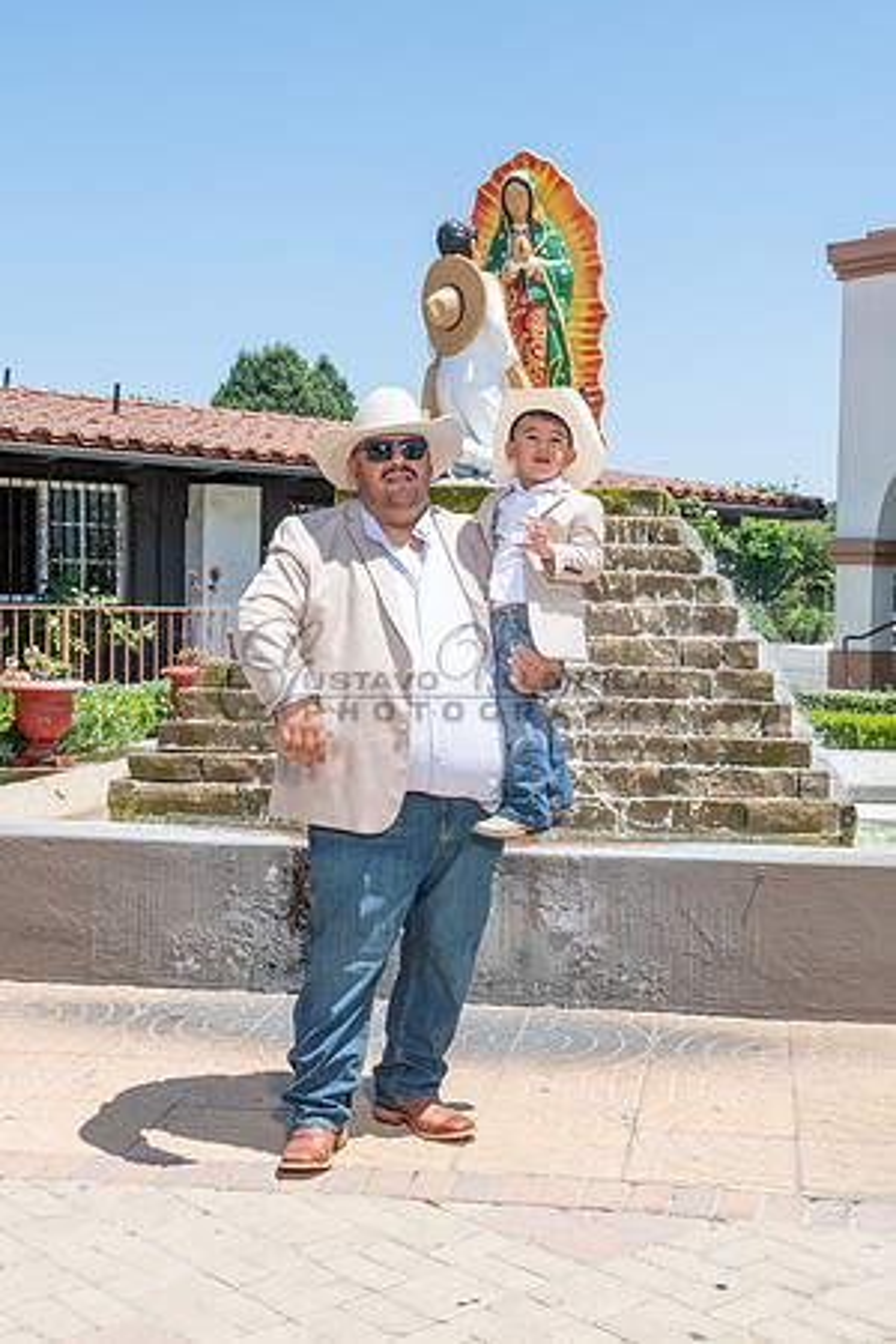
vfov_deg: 41.1
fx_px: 1792
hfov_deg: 28.1
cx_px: 473
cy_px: 672
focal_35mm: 48
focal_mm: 32
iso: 200
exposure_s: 1/160
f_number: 11
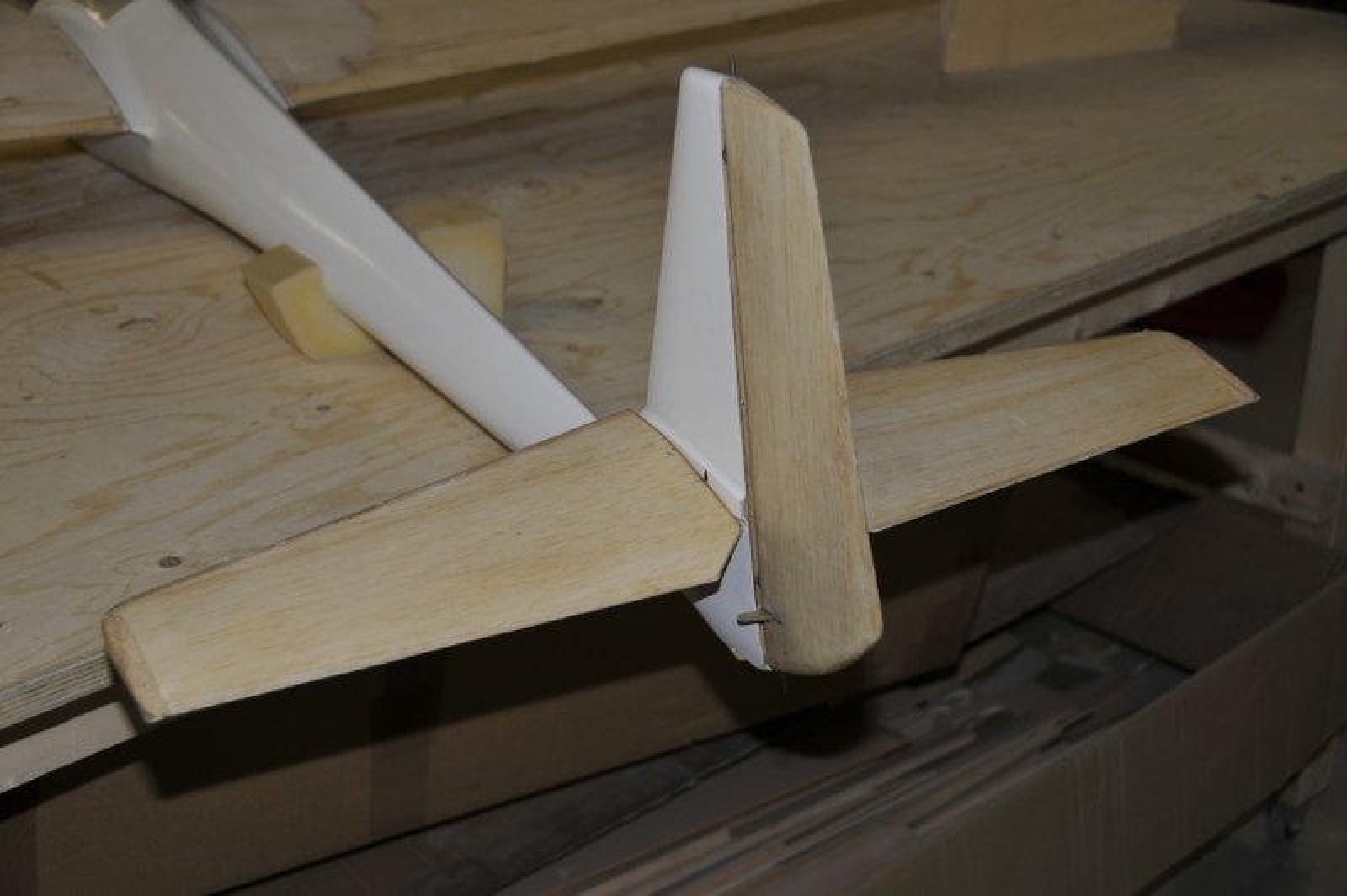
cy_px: 448
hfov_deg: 35.1
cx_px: 674
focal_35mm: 57
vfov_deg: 23.7
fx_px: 2131
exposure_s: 1/60
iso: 200
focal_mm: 38
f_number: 4.2
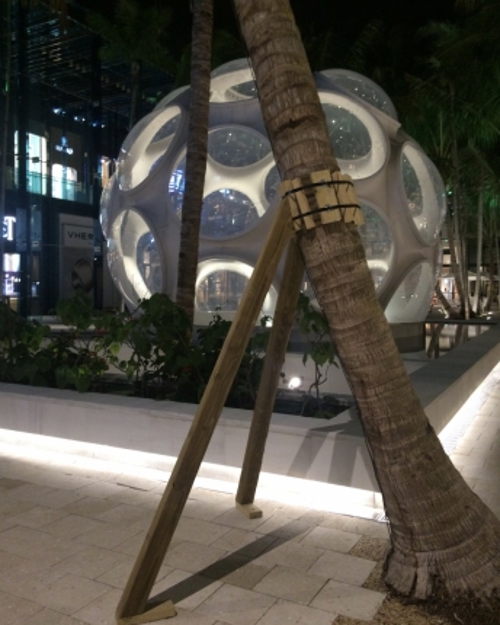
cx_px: 251
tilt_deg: -1.0
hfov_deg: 47.1
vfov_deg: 57.1
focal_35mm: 31
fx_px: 573
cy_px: 290
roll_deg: +1.5
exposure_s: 1/30
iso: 250
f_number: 2.2
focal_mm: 4.15
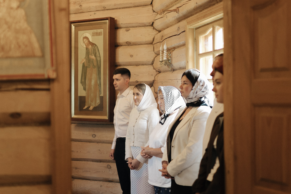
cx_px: 146
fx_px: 422
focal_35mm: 52
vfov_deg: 25.9
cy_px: 97
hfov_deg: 38.0
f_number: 1.4
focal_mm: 35
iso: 1600
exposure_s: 1/320
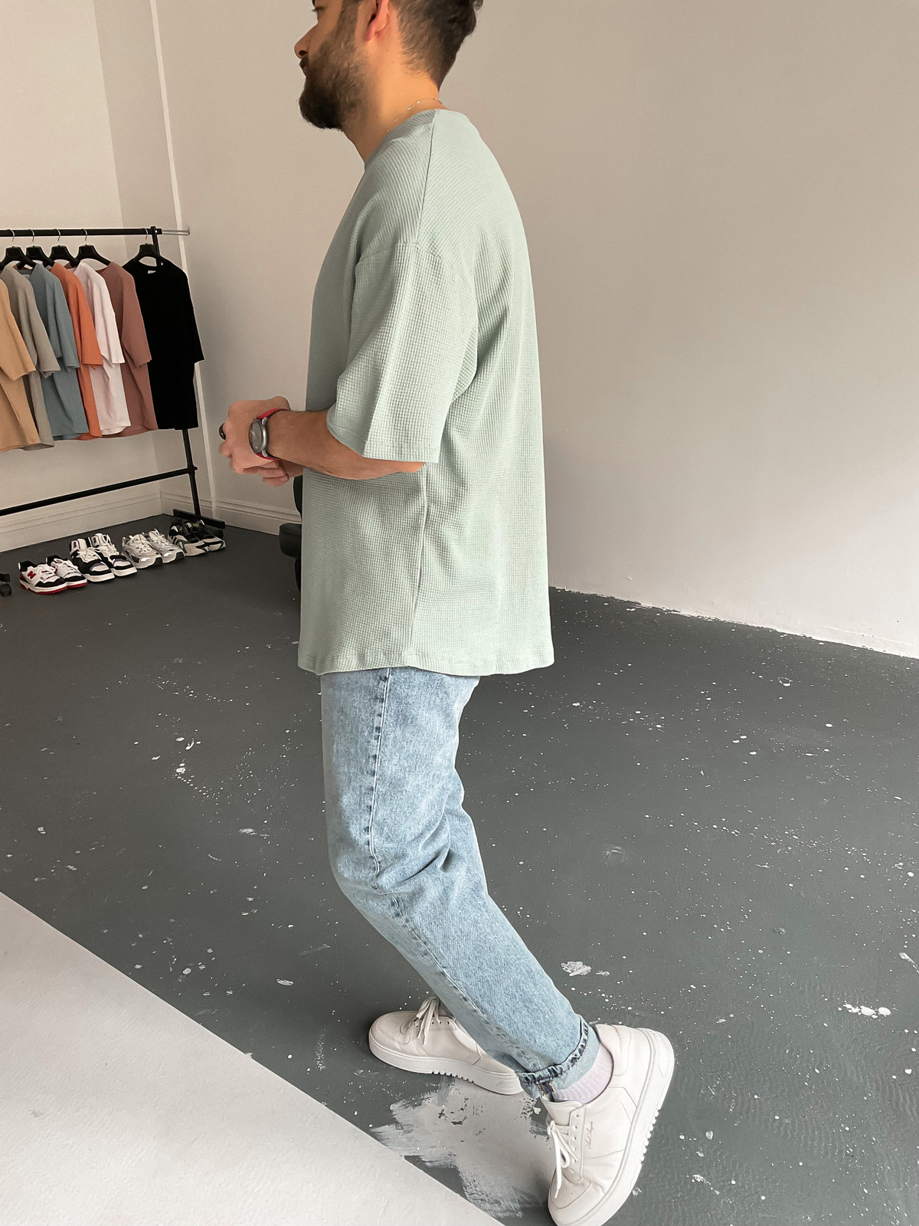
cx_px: 460
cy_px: 613
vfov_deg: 61.7
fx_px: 1027
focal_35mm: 29
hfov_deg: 48.2
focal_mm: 3
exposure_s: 1/60
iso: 80
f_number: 1.8
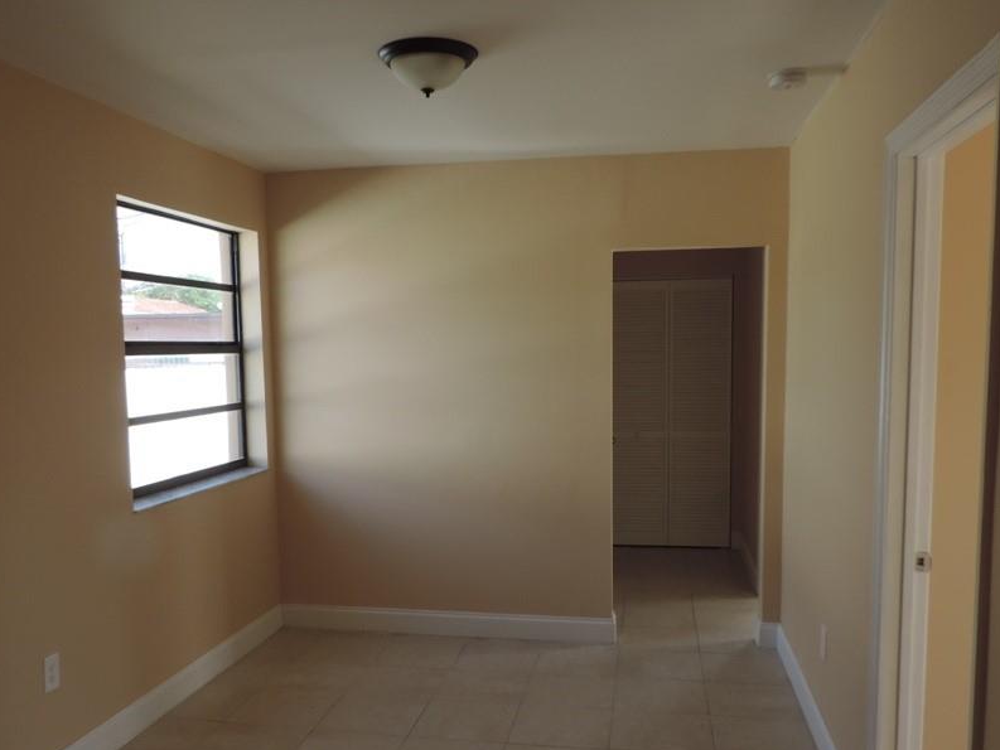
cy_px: 442
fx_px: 896
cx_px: 469
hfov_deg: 58.3
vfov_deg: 45.3
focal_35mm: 31
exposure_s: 1/200
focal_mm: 4.3
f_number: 3
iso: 80
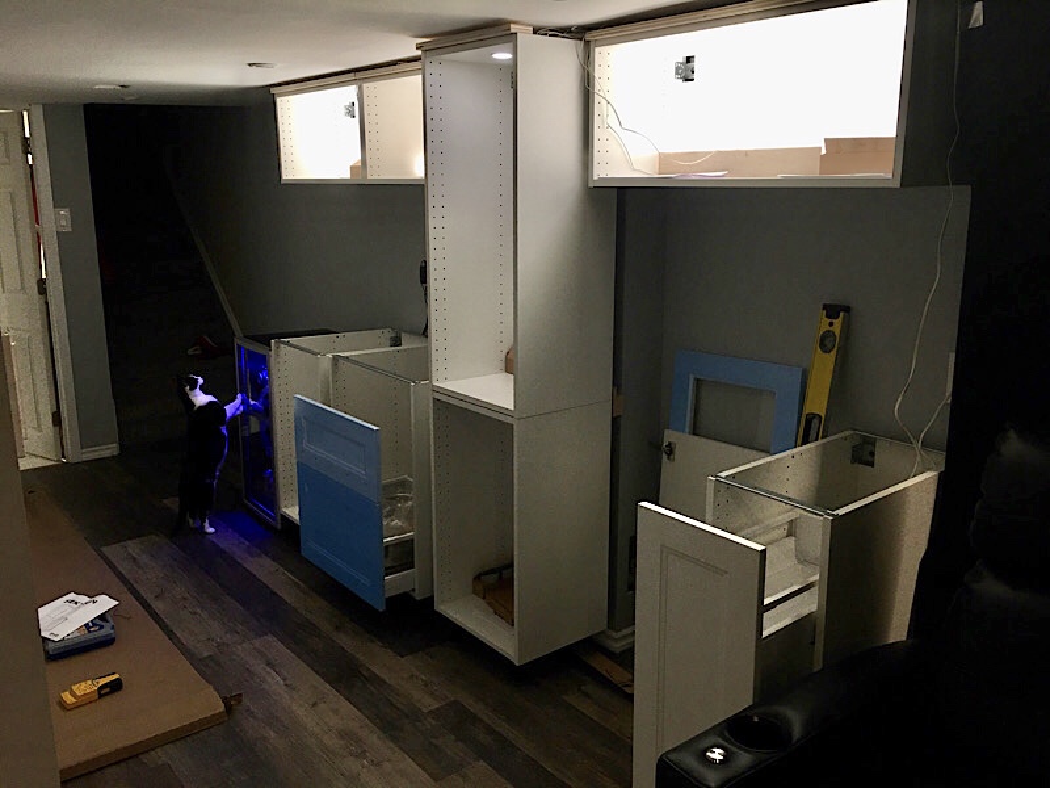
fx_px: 880
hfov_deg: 61.7
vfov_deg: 48.2
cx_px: 525
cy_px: 394
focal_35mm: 29
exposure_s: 1/30
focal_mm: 4.15
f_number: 2.2
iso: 40
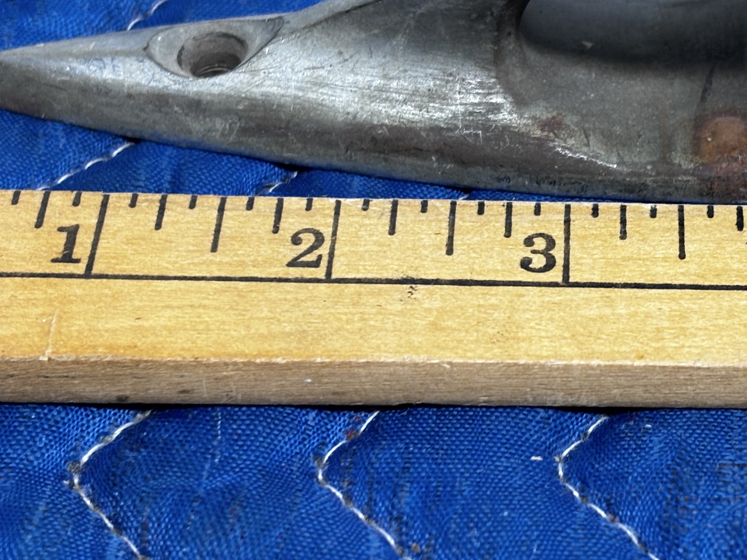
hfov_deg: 18.6
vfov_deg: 14.1
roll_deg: +0.6
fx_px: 2266
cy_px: 224
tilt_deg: -43.3
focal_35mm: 105
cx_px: 550
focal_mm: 5.96
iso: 40
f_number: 1.6
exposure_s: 1/60
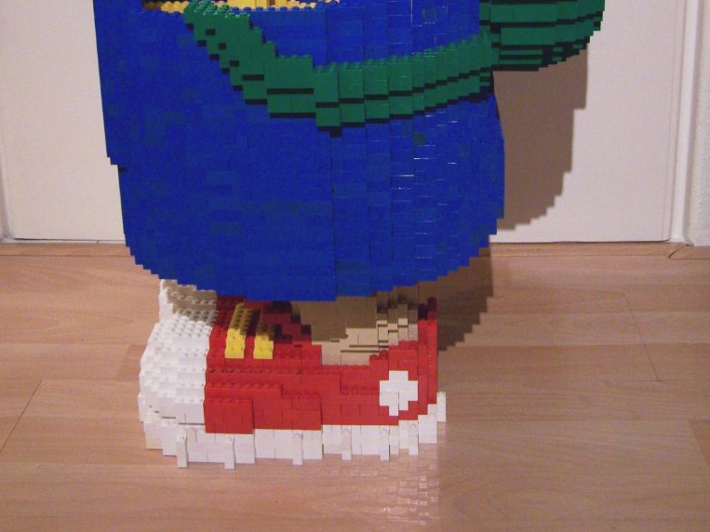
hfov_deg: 37.5
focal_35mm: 51
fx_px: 1046
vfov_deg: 27.6
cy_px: 64
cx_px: 354
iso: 140
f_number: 2.8
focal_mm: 6.3
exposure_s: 1/8
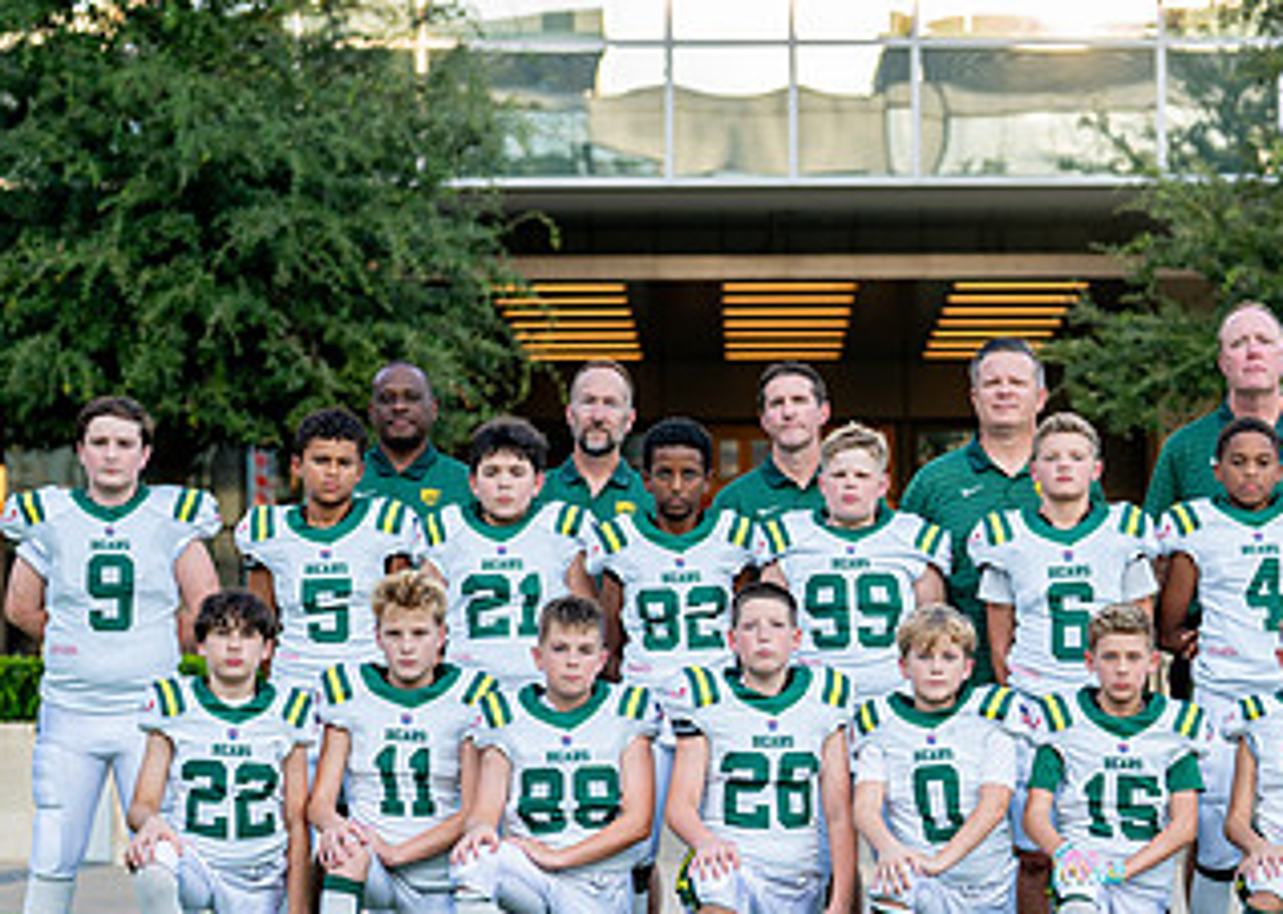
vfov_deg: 13.2
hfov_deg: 18.5
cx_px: 896
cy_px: 707
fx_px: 3933
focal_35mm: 108
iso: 160
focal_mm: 50
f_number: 2
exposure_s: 1/800
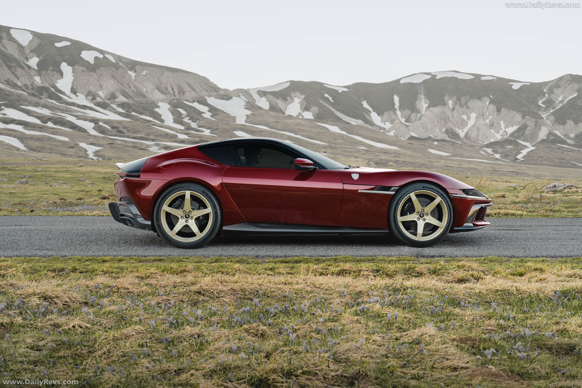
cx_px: 291
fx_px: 808
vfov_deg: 27.0
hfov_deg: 39.6
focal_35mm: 50
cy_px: 194
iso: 160
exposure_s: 1/50
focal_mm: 50
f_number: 6.3
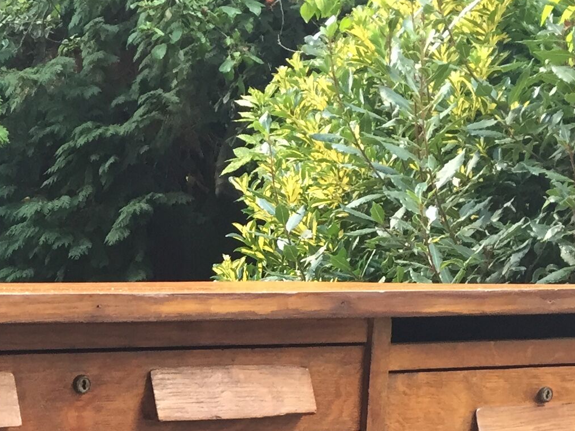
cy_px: 630
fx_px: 1544
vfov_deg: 14.8
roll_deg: -0.1
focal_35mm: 93
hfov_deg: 20.3
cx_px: -35
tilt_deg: -13.6
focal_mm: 4.15
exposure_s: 1/33
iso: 40
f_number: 2.2
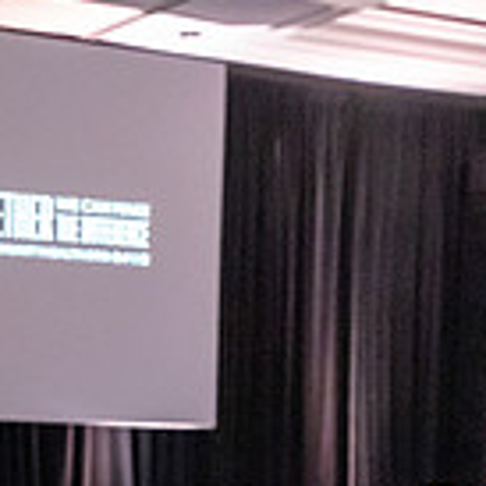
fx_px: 1715
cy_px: 647
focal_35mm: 108
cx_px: -280
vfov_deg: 15.3
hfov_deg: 14.8
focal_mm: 20
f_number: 3.5
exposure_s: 1/60
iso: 4000
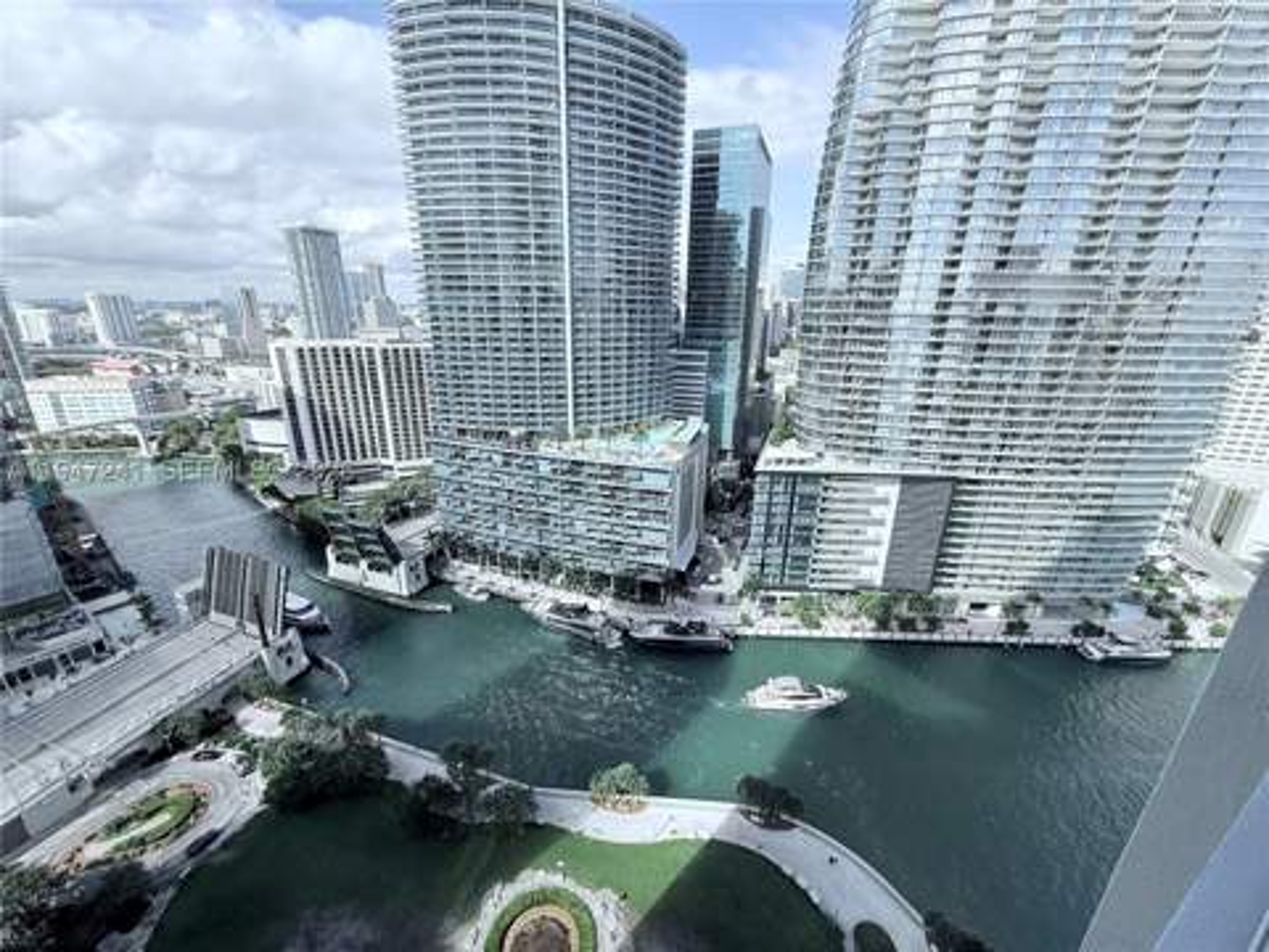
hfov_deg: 102.1
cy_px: 476
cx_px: 634
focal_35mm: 14
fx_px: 513
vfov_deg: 85.7
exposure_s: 1/1285
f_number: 2.2
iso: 50
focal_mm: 2.22
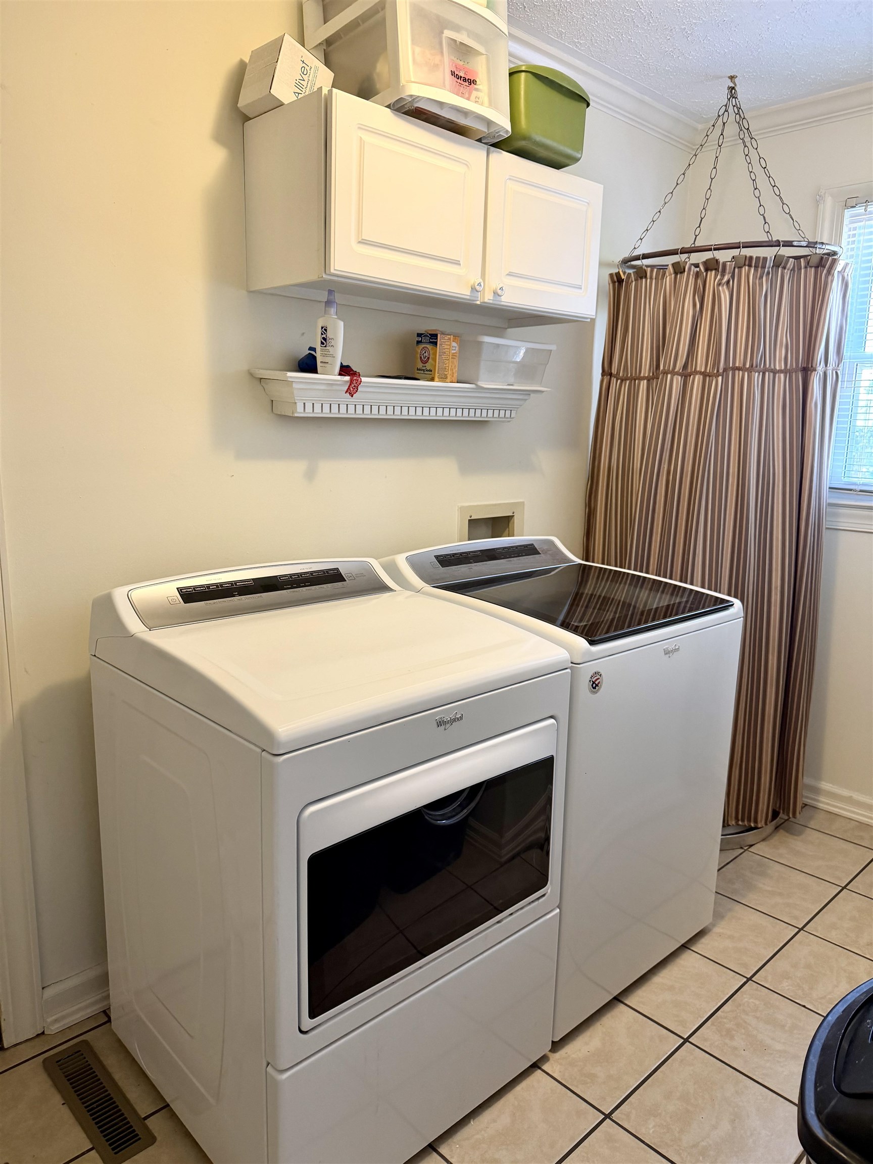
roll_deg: -0.6
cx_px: 436
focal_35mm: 24
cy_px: 582
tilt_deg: -11.4
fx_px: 807
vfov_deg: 71.6
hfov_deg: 56.8
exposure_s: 1/60
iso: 250
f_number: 1.78
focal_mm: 6.76
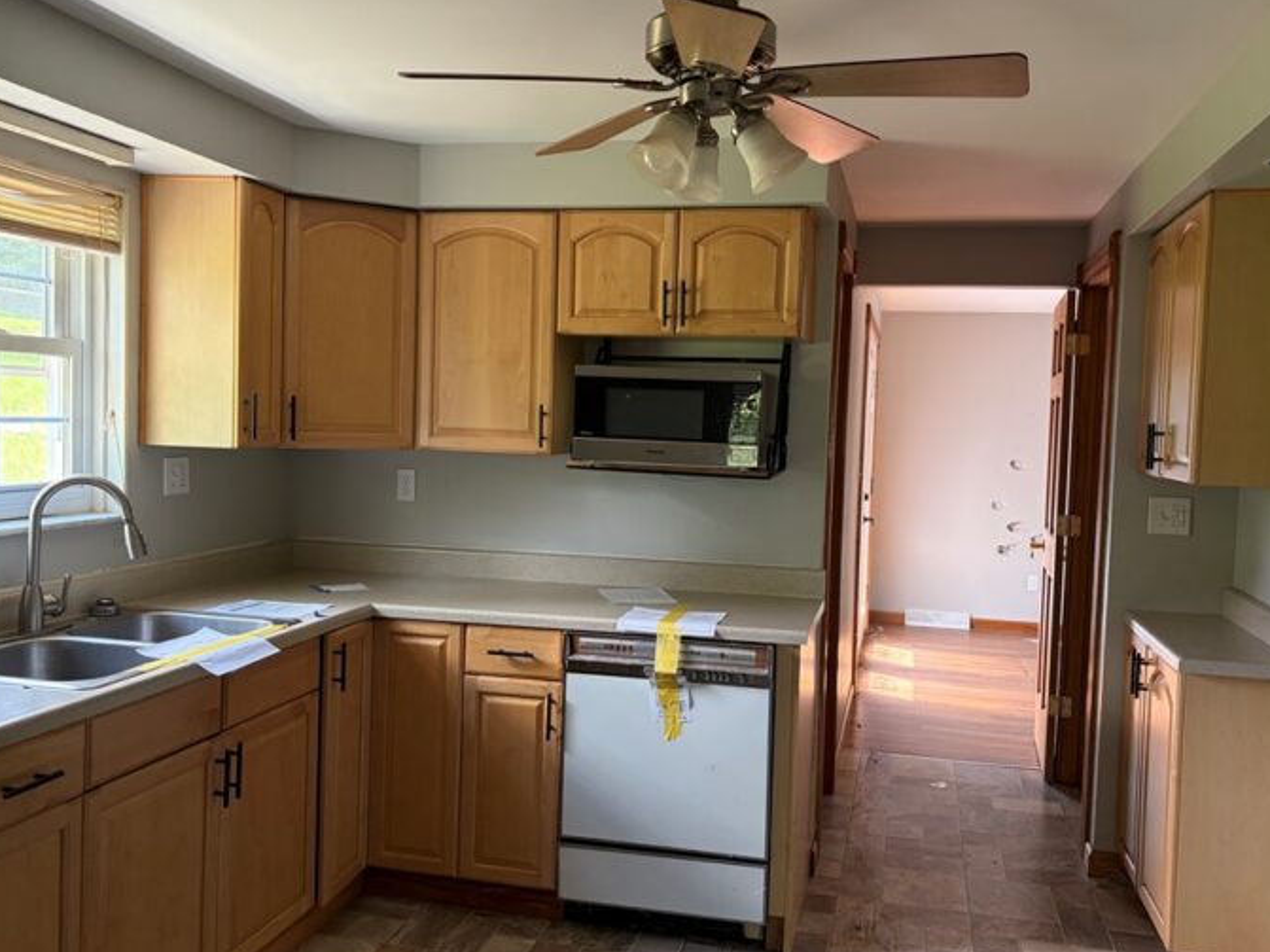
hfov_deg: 58.3
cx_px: 657
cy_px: 466
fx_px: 1137
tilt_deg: -3.2
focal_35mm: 31
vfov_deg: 45.4
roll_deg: -1.8
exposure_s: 1/60
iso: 125
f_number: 1.6
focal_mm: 5.96
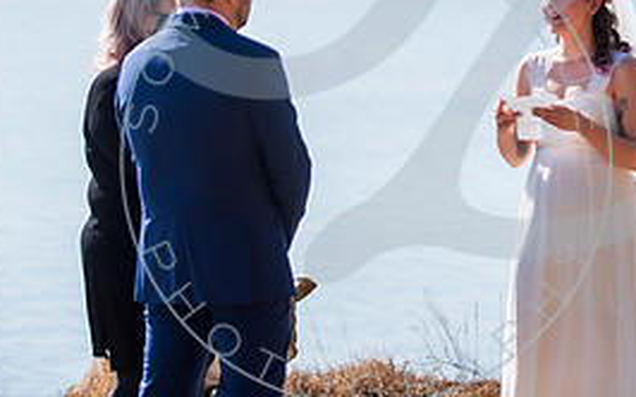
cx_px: 485
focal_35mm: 211
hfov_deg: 9.9
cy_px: -39
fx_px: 3656
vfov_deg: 6.2
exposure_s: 1/1000
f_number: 2.8
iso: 100
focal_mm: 95
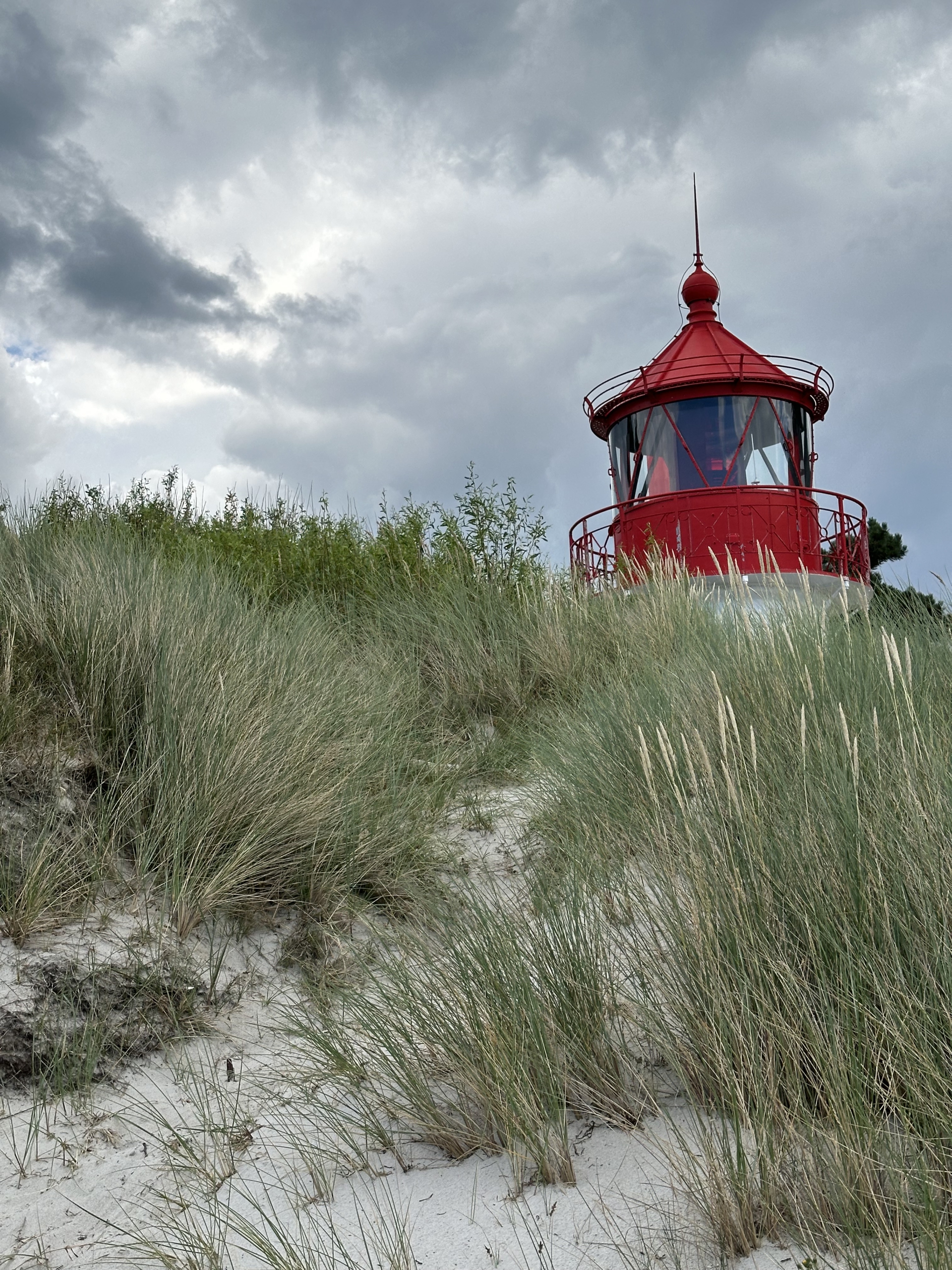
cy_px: 635
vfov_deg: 39.7
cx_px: 476
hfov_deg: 30.3
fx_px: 1760
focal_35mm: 48
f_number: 1.78
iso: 64
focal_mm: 6.86
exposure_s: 1/3876
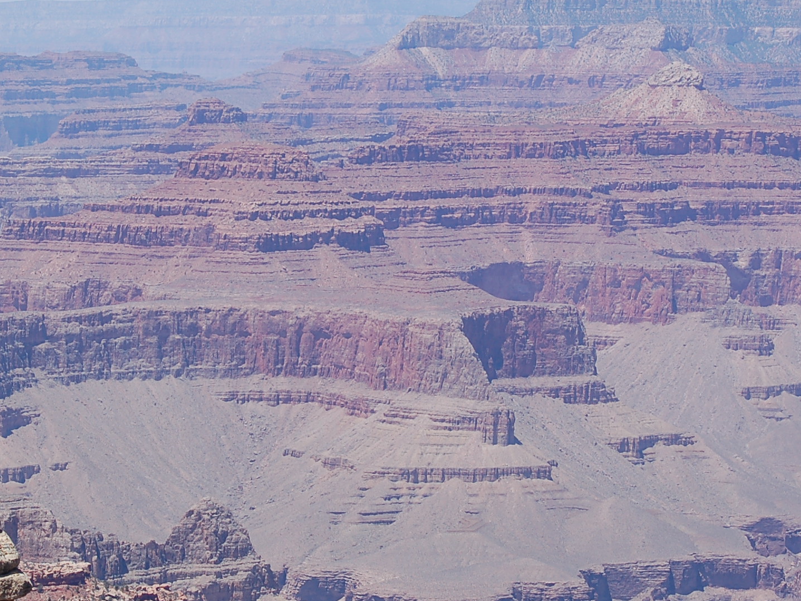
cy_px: 202
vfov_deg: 8.9
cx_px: 286
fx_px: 3841
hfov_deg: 11.9
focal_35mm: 166
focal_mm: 55
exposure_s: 1/250
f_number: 10
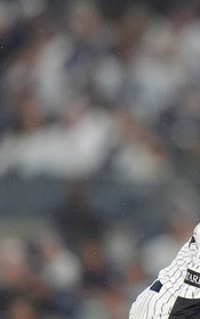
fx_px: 6506
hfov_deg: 1.8
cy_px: 191
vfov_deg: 2.8
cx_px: 291
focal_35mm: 746
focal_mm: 400
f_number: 2.8
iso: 3200
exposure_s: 1/2500
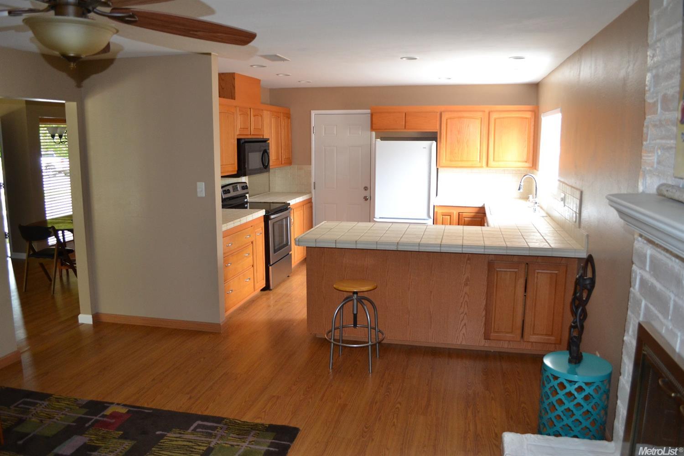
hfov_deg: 67.4
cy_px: 228
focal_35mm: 27
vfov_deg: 47.9
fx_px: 513
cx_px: 342
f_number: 3.5
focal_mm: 18
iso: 640
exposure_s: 1/60
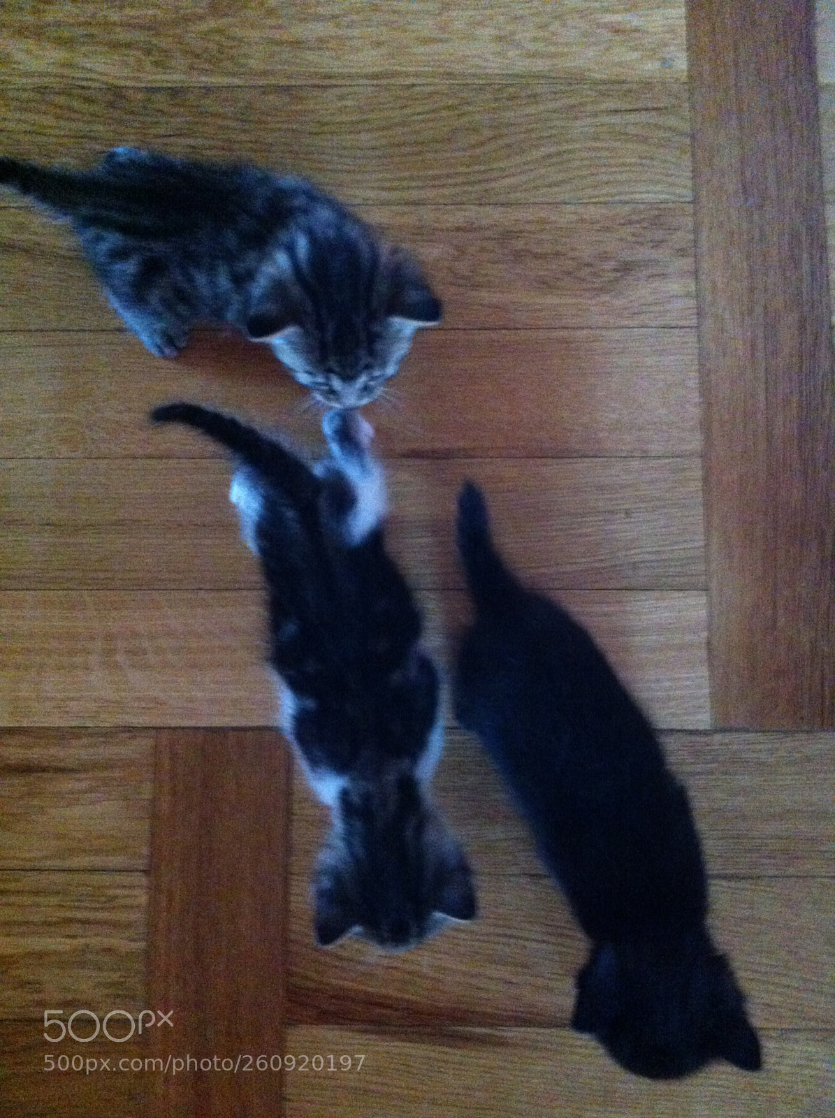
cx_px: 418
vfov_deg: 52.7
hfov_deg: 40.6
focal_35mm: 35
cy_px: 559
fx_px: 1129
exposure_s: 1/15
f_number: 2.8
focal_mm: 3.85
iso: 1000
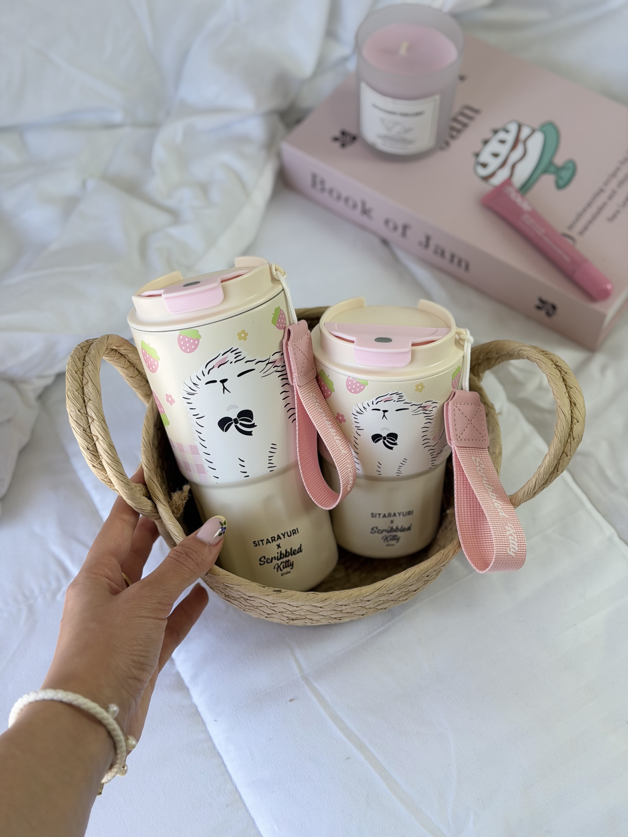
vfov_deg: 39.7
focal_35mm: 48
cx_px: 314
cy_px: 418
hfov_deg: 30.3
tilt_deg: -58.1
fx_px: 1161
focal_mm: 6.76
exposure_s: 1/206
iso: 50
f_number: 1.78
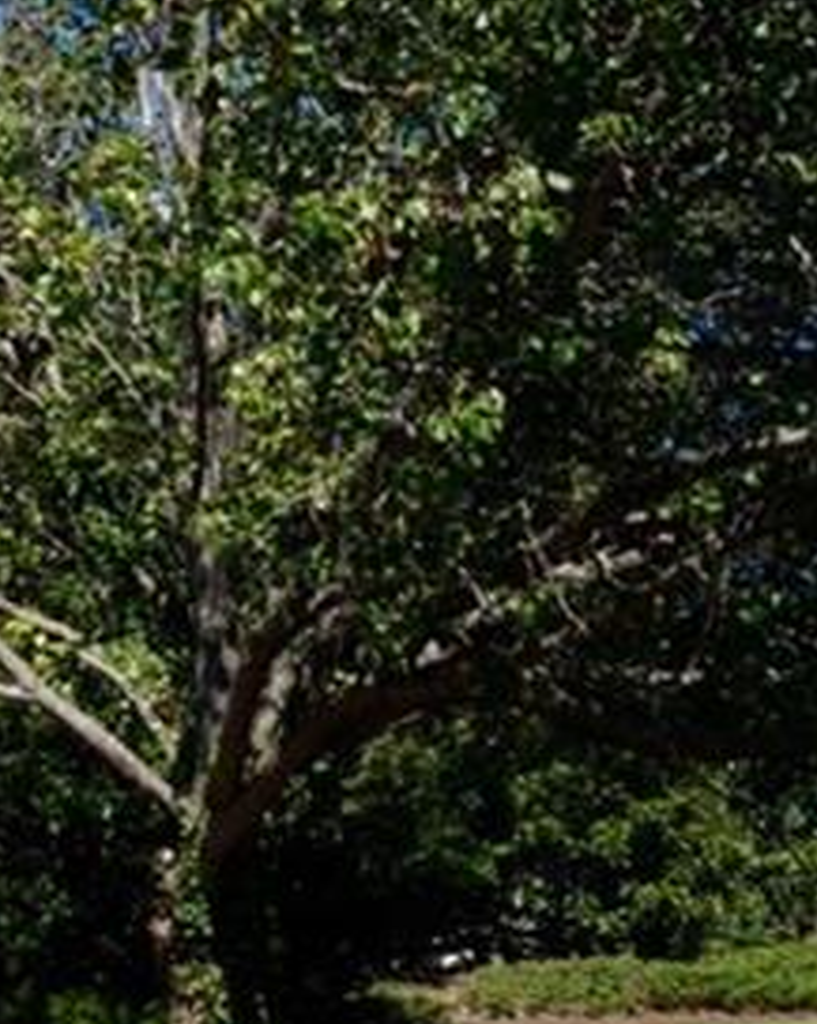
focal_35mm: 106
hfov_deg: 12.1
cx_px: -1043
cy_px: 433
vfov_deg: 18.1
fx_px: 3209
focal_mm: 20
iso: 100
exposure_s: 1/160
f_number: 10
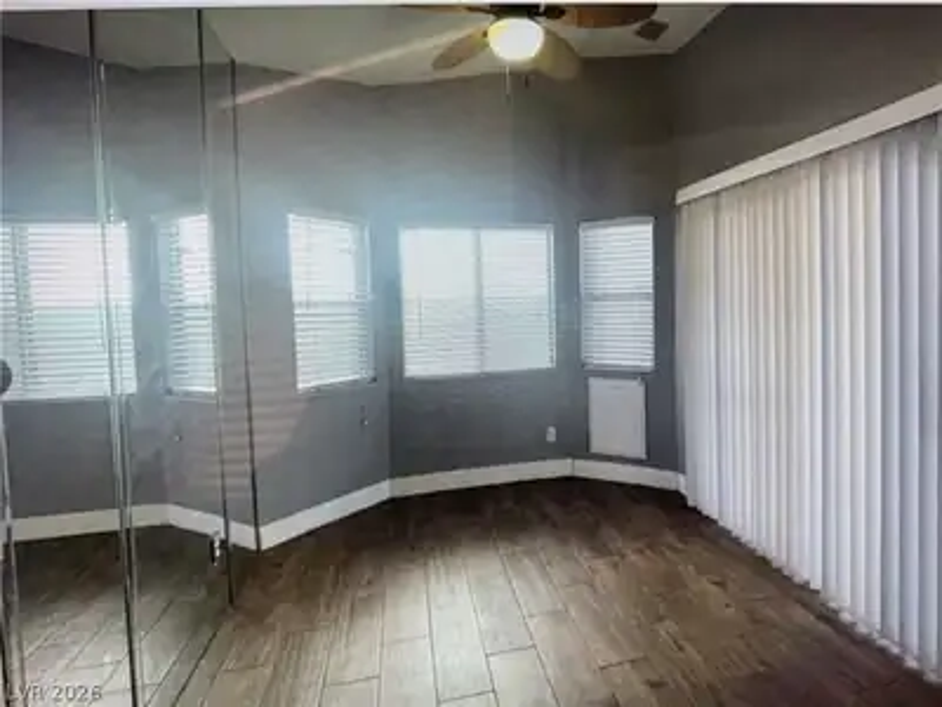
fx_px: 653
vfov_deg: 56.8
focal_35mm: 24
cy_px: 354
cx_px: 471
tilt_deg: -5.0
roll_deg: +1.1
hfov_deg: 71.6
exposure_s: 1/120
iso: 80
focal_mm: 6.76
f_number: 1.78
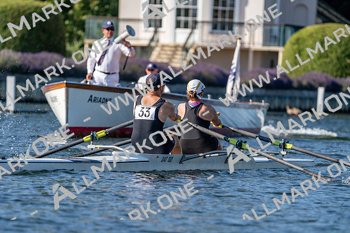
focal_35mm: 324
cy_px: 116
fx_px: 3151
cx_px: 175
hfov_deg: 6.4
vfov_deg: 4.2
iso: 320
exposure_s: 1/1600
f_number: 6.3
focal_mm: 324
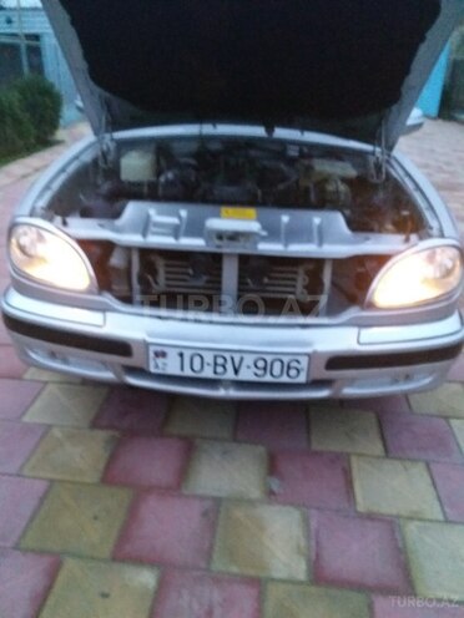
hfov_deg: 51.4
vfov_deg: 65.3
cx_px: 232
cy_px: 309
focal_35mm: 27
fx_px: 483
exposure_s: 1/17
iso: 640
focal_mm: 3.7
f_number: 1.9
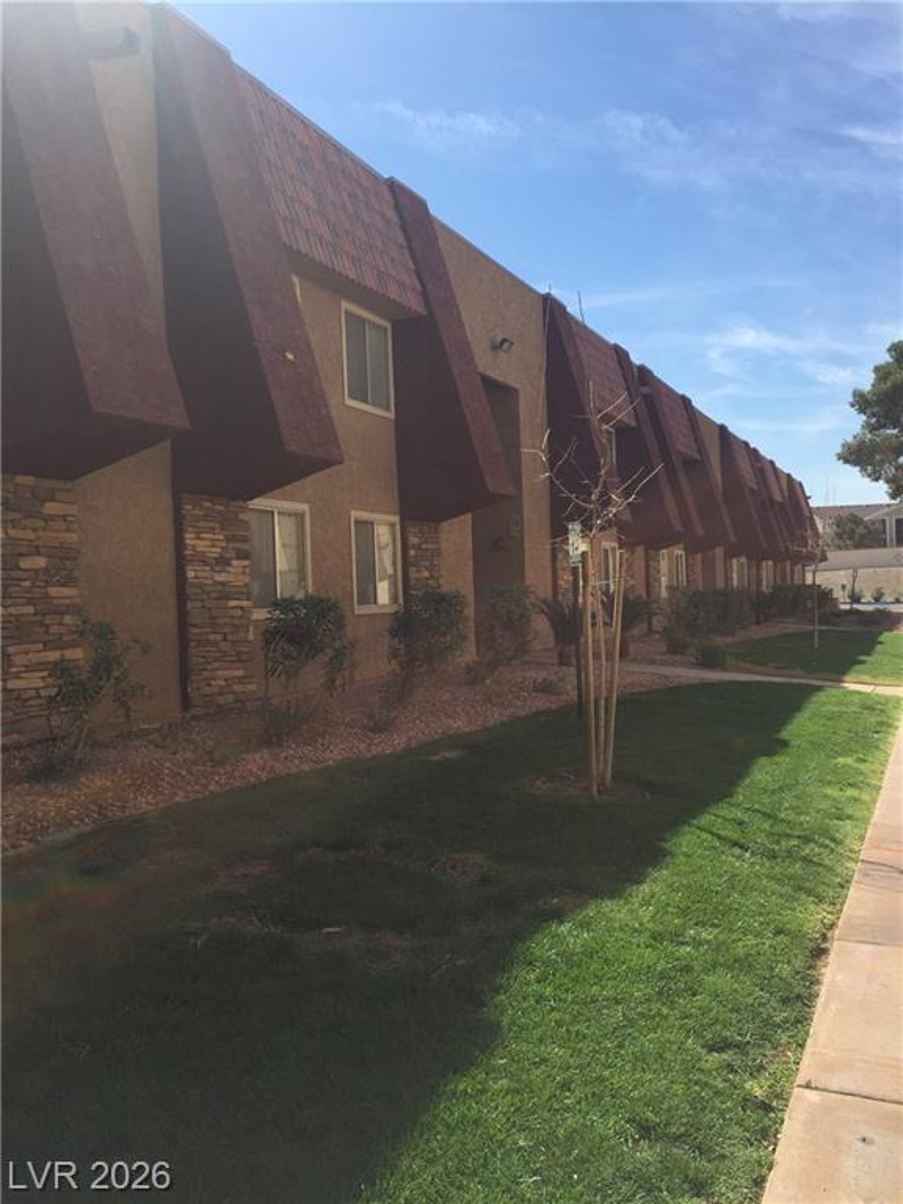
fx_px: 1009
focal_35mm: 29
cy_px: 602
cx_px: 452
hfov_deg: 48.2
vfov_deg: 61.7
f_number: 2.2
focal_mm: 4.15
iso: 32
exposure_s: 1/1980
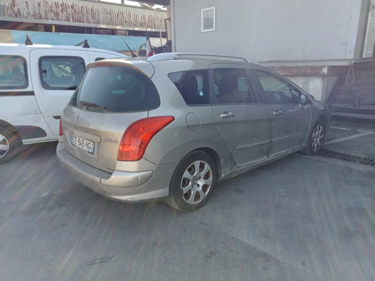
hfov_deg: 63.4
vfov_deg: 49.7
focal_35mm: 28
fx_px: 303
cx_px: 188
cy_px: 140
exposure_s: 1/100
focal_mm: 3.46
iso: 128
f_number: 2.2
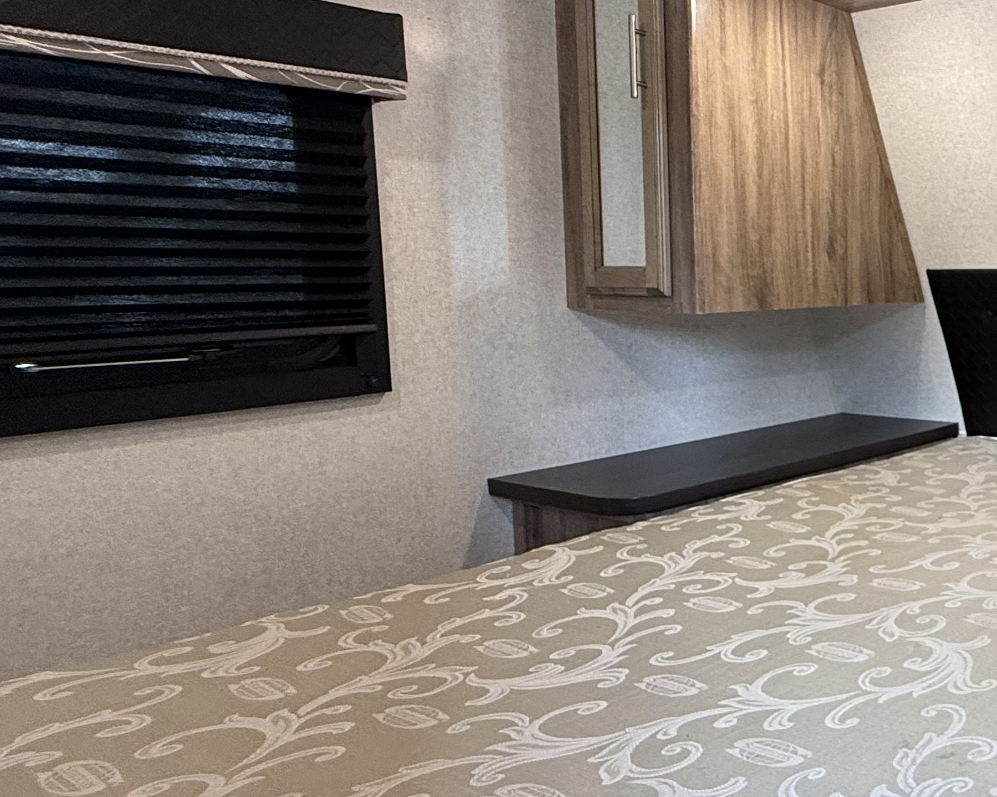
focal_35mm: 34
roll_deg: +0.0
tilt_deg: -4.1
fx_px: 1003
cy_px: 336
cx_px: 1119
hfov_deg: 41.2
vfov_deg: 43.2
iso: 250
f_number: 2.2
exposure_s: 1/99
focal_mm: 2.22
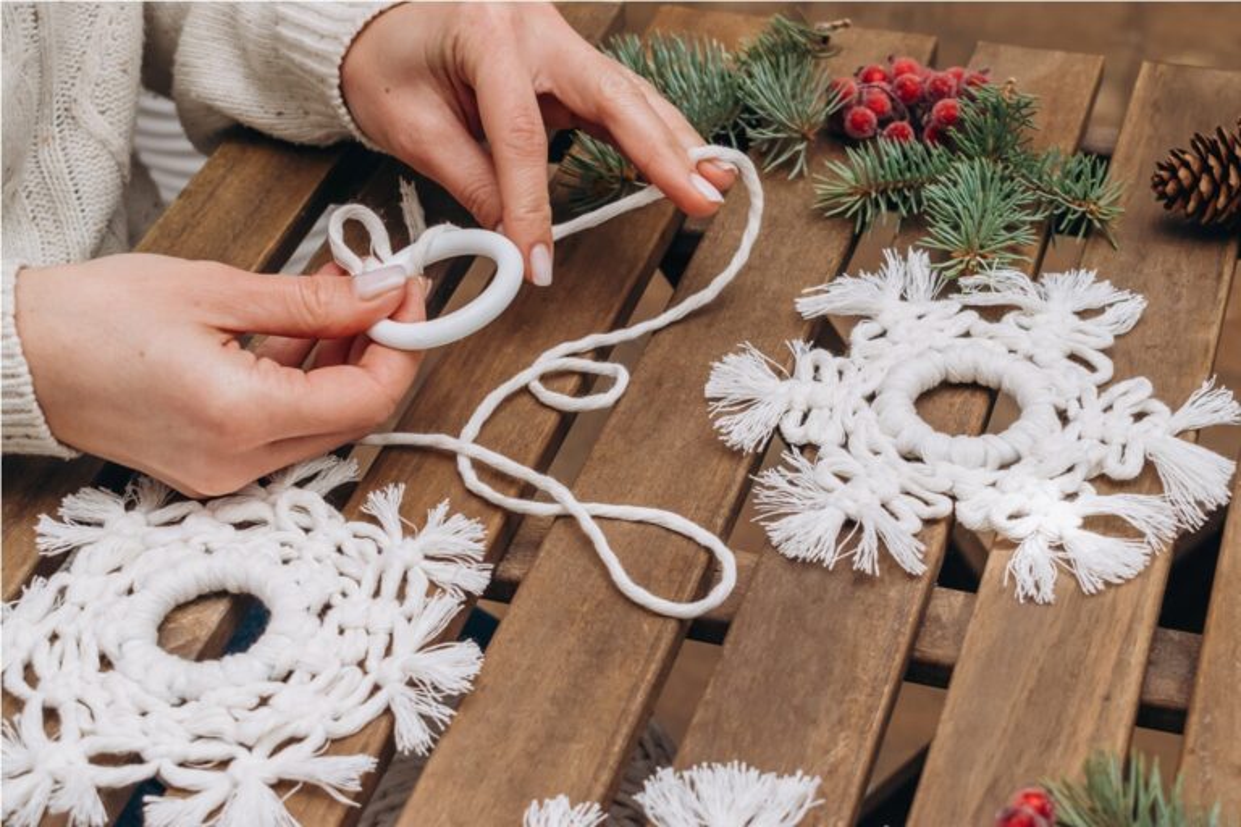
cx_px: 620
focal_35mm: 69
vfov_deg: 19.7
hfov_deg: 29.2
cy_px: 414
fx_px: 2378
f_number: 9
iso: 320
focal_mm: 46
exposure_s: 1/125
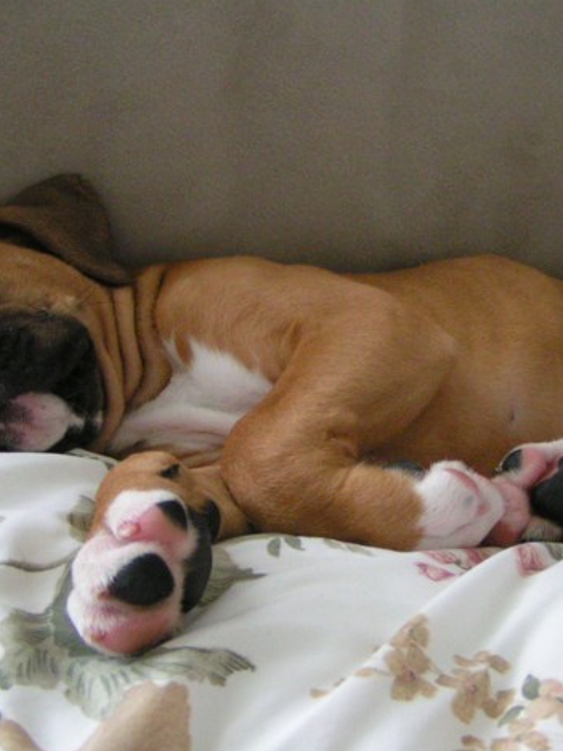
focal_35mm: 52
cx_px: 351
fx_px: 1128
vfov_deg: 36.8
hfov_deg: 27.9
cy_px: 371
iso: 200
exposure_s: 1/25
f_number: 2.8
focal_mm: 5.8
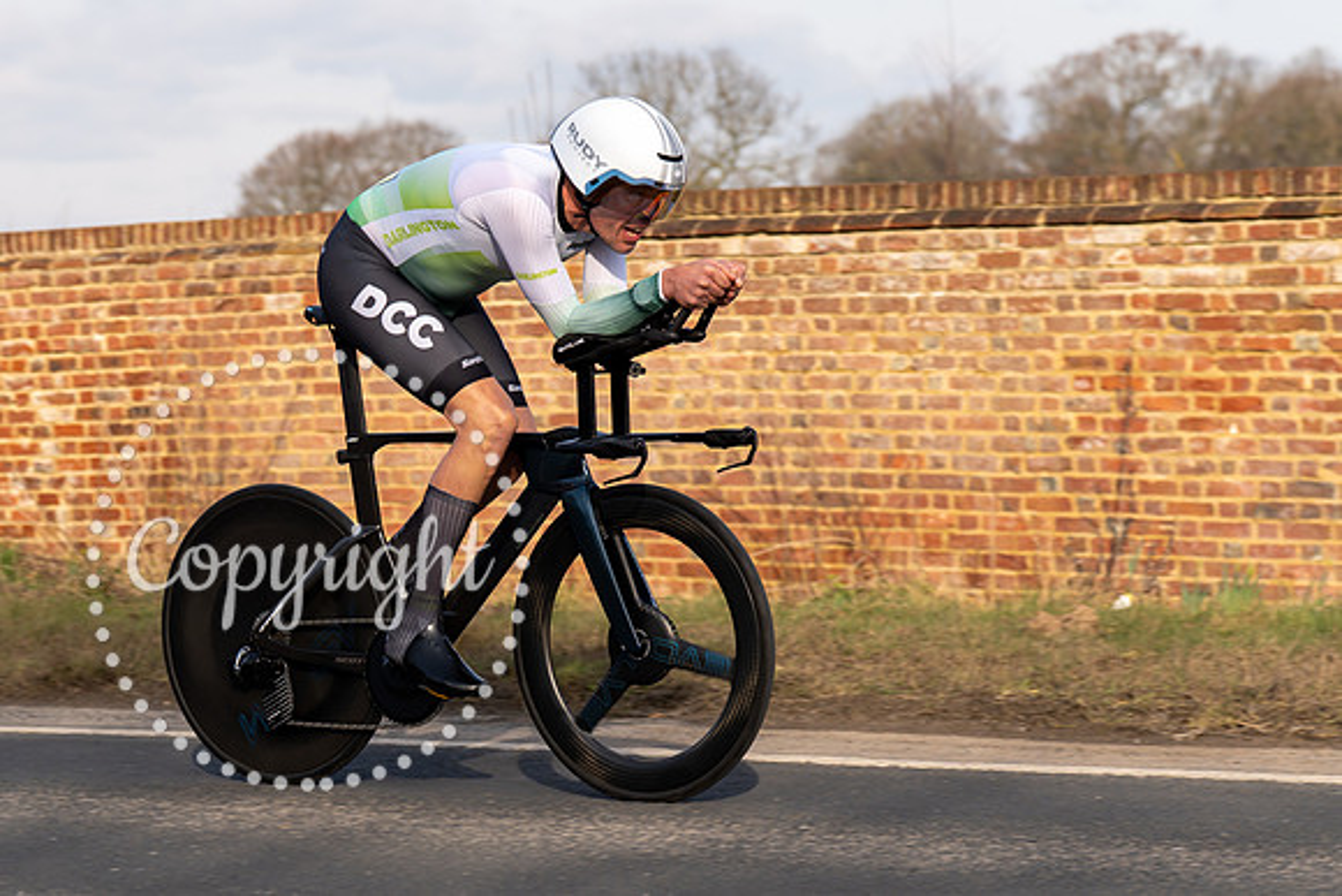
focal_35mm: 118
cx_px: 551
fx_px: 4389
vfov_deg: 11.6
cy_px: 358
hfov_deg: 17.4
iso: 100
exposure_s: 1/800
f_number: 4
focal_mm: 76
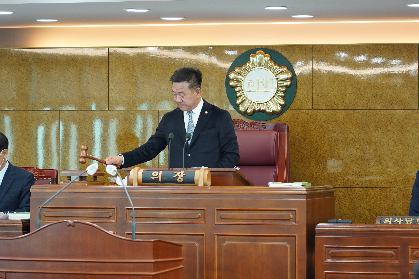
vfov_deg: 8.7
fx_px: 1839
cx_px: 190
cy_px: 108
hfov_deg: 13.0
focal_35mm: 158
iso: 1600
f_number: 4
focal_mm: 105
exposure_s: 1/125
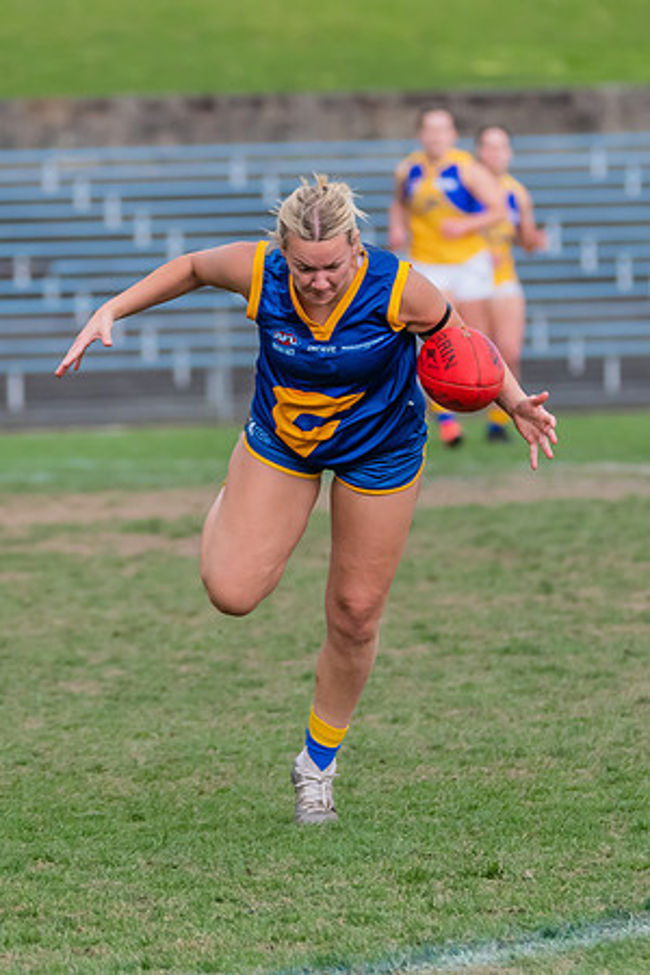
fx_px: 15295
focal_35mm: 565
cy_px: 400
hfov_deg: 2.4
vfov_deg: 3.7
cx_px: 486
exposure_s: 1/1600
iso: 1100
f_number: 5.6
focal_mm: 260
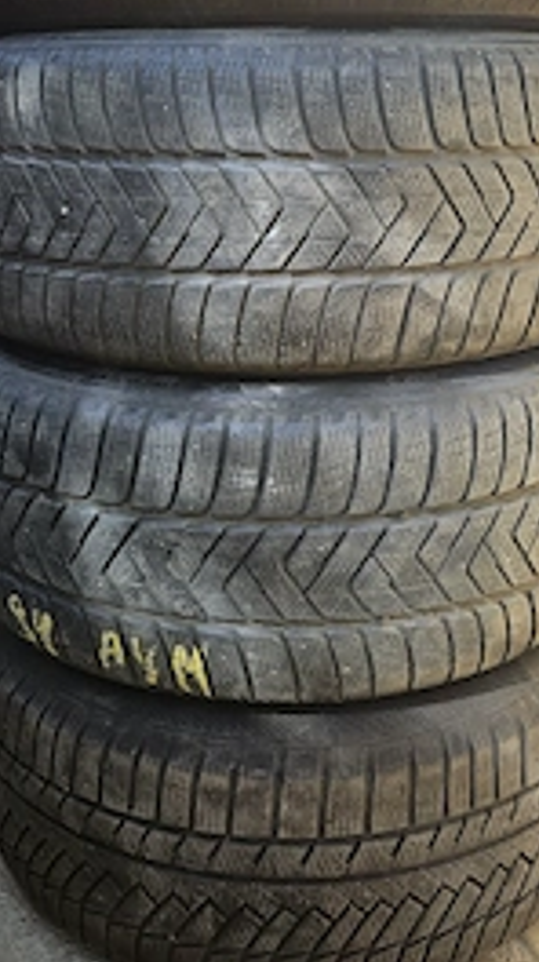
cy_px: 328
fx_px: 968
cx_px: 280
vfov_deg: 51.9
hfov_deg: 31.1
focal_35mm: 38
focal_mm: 5.4
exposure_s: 1/455
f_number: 1.8
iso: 25
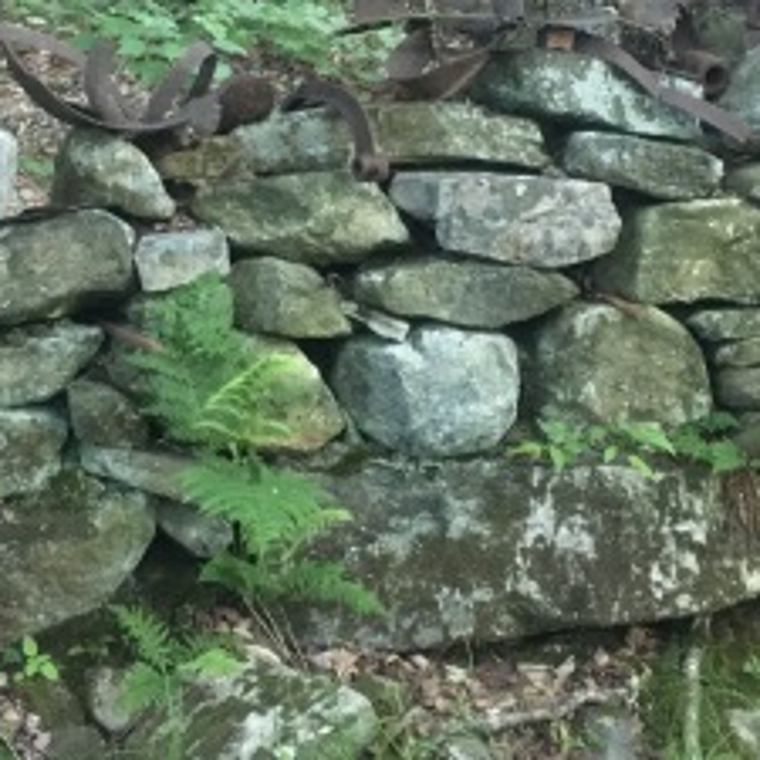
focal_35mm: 73
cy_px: 155
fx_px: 1813
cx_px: 328
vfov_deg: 23.3
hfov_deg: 23.7
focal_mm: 4.15
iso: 250
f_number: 2.2
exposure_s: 1/15
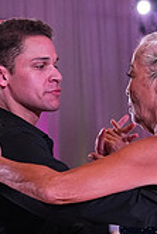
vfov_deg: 9.2
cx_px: 110
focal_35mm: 220
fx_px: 1436
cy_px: 304
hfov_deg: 6.3
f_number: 5
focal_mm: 63
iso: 3200
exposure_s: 1/400
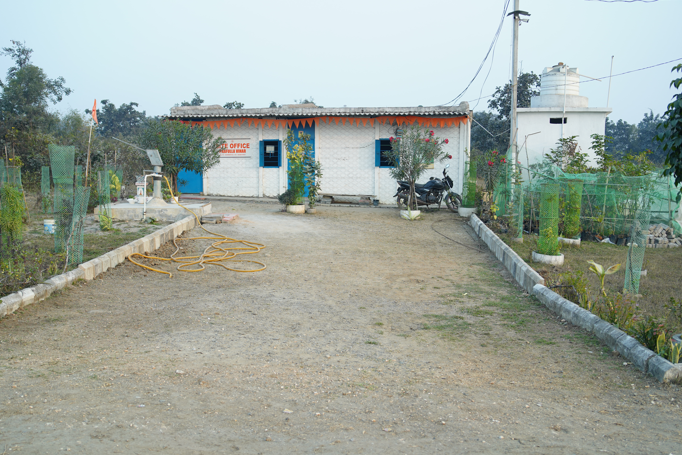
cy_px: 226
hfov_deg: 51.9
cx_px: 329
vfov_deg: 35.9
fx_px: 701
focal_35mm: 37
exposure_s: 1/320
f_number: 2.8
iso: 160
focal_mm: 35
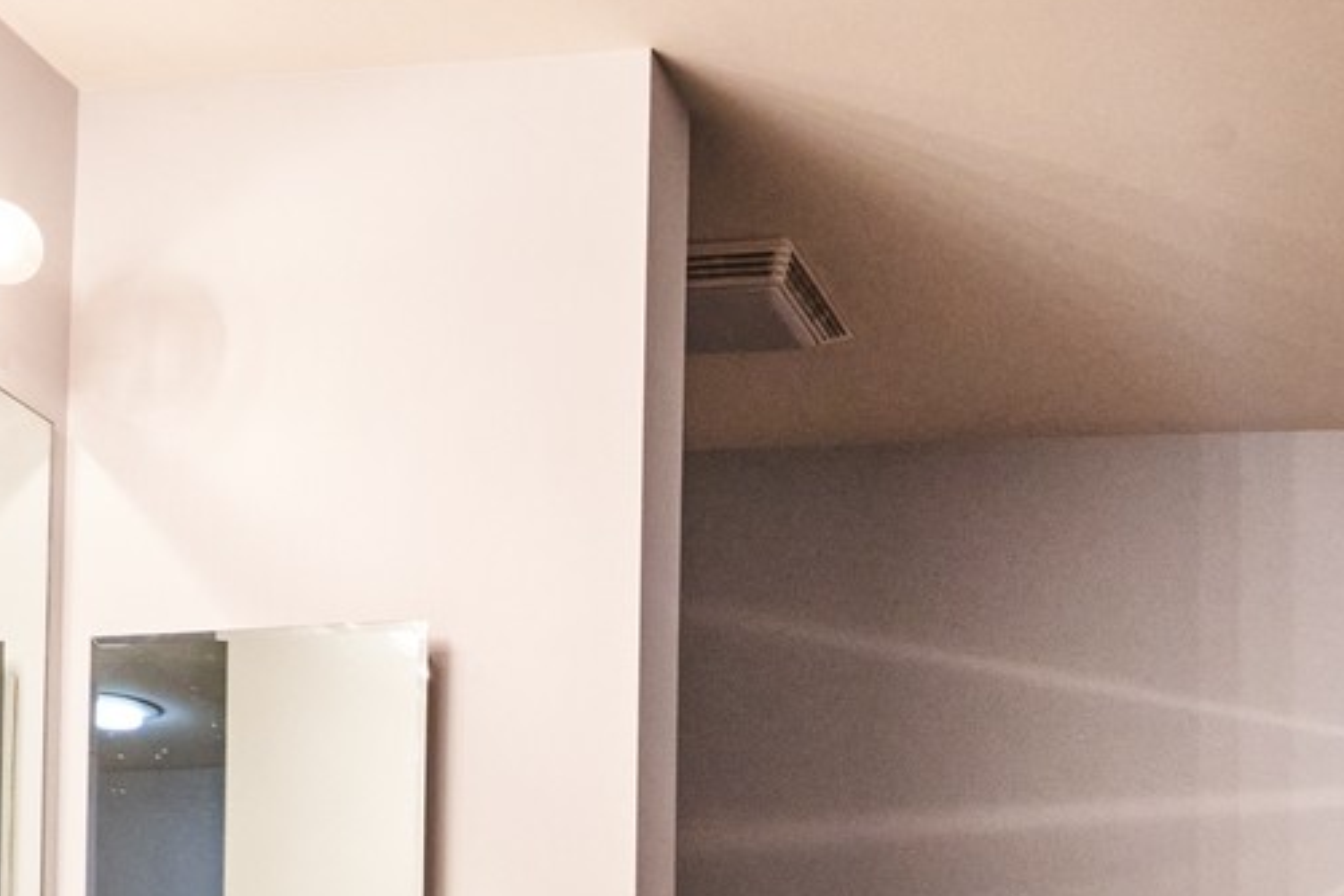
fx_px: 2053
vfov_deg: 20.9
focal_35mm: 55
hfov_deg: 33.3
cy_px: 1344
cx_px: 1333
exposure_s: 1/30
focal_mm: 17
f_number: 11
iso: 4000
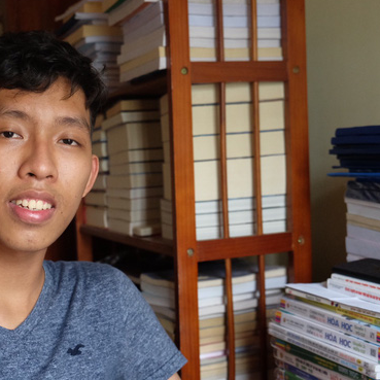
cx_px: 79
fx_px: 696
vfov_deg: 30.5
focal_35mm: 56
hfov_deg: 29.9
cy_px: 204
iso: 2000
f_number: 4
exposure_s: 1/280
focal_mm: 25.4
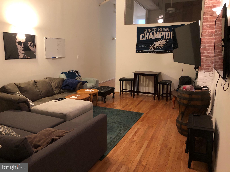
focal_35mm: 28
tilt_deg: -10.9
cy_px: 86
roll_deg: -0.6
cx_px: 115
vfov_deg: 49.7
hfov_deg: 63.4
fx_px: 186
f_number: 1.8
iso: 80
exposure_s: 1/5
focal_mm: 3.99
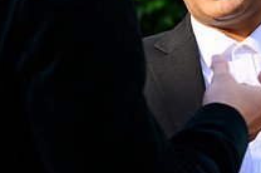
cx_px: 217
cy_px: -18
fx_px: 1831
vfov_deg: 5.4
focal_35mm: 253
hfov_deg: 8.1
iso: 110
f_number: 5.6
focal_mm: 90
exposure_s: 1/250
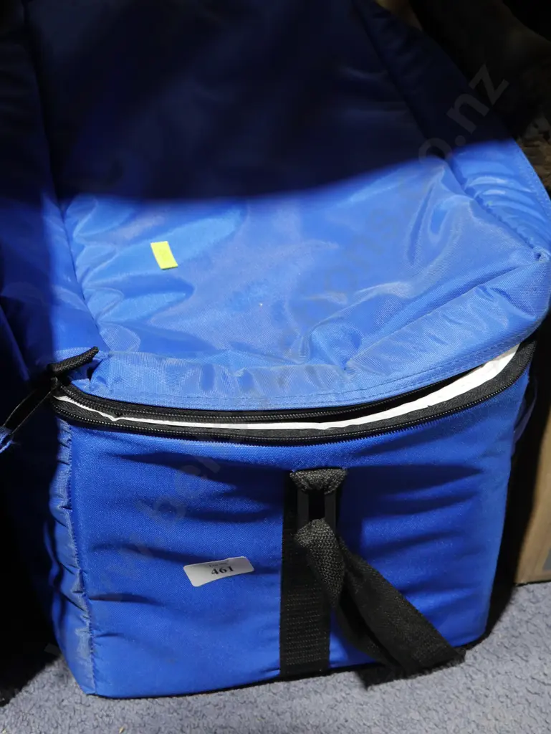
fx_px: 1188
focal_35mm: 56
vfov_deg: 34.3
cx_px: 276
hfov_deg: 26.1
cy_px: 367
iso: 1000
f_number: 5.3
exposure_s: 1/60
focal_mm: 28
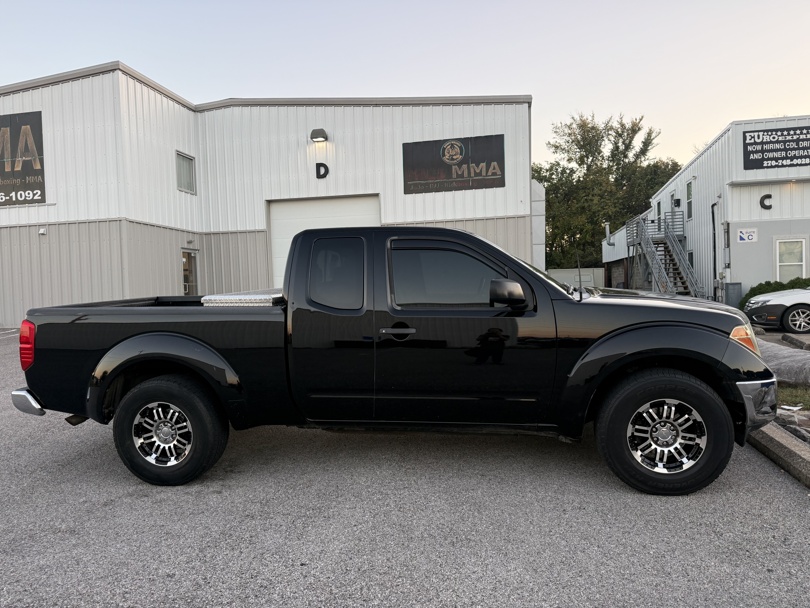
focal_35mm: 24
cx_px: 405
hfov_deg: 71.6
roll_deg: +1.6
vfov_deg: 56.8
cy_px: 304
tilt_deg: -0.8
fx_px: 562
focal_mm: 6.76
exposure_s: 1/228
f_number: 1.78
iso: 125
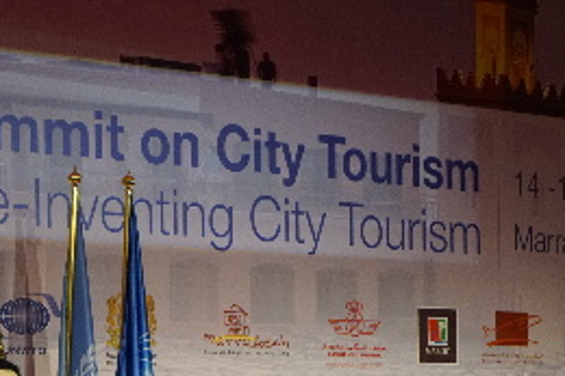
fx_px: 1992
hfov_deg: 16.1
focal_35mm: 127
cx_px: 211
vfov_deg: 10.6
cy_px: 417
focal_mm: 55
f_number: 4
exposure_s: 1/160
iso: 2500
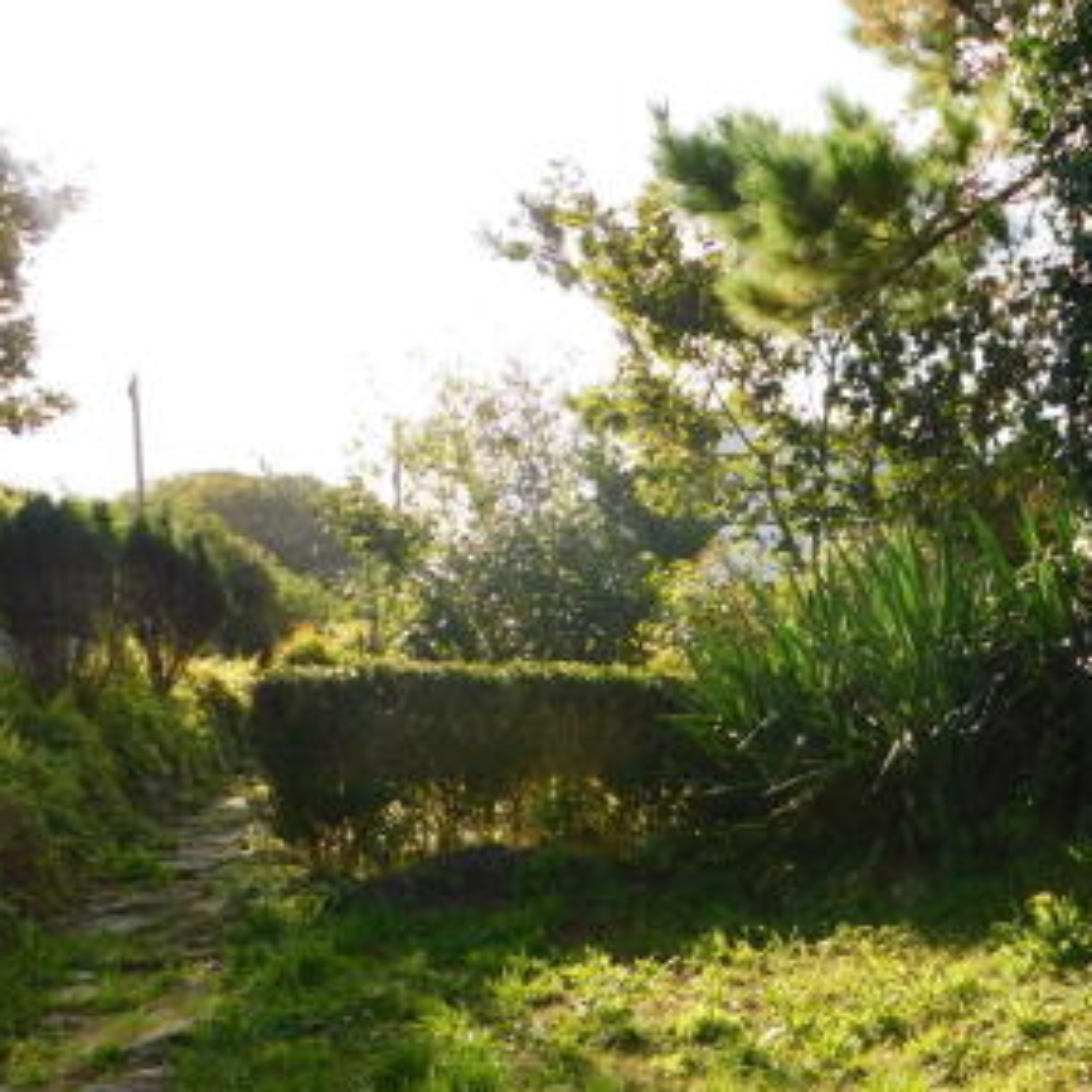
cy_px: 693
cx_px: 901
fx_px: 1463
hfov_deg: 39.1
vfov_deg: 40.6
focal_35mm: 41
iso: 125
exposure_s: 1/500
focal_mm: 4
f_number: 3
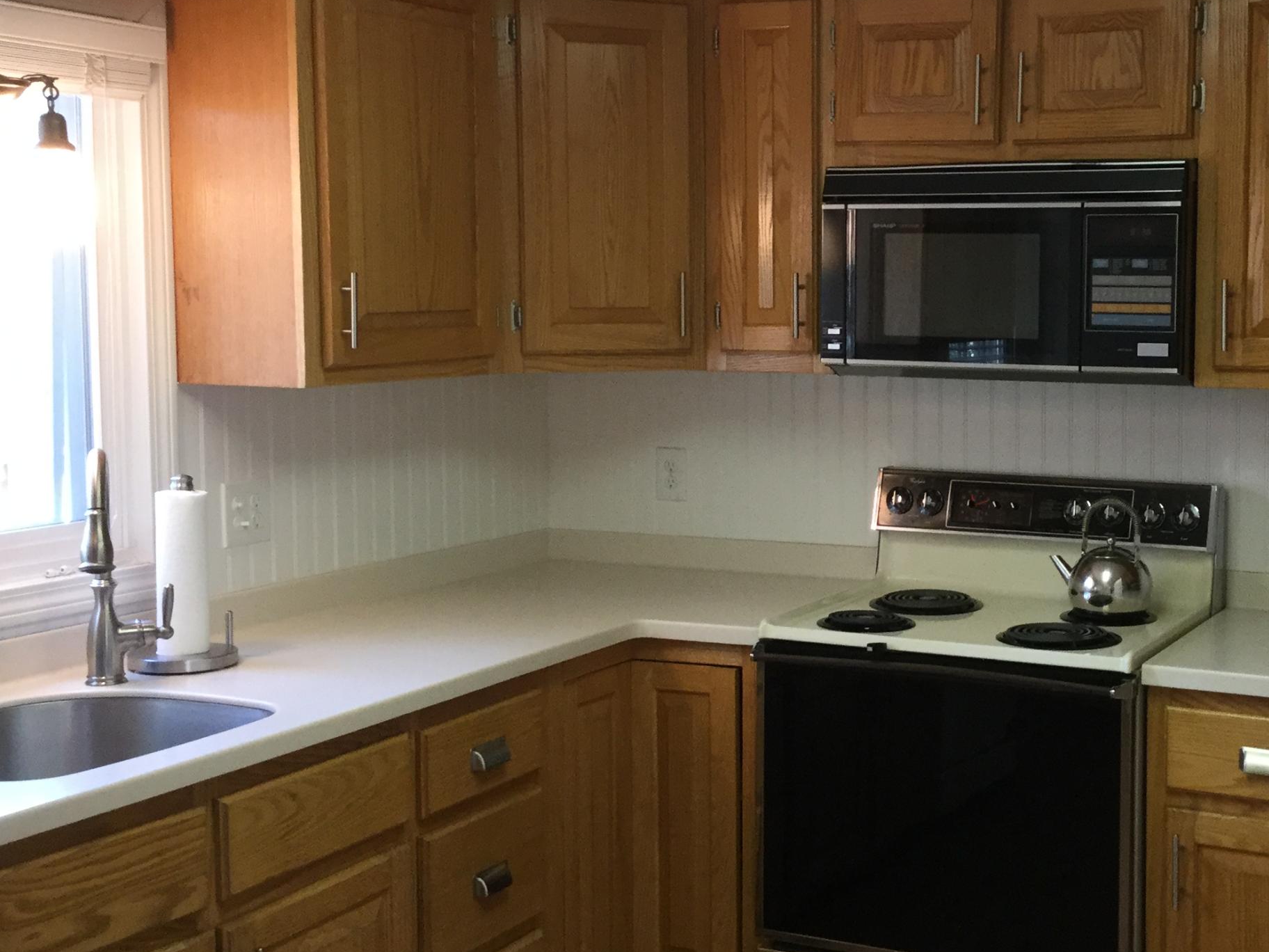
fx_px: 1870
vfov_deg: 28.5
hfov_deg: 37.0
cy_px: 429
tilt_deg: -2.6
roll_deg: +0.2
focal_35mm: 51
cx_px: 877
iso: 80
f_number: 2.4
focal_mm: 3.3
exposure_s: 1/30
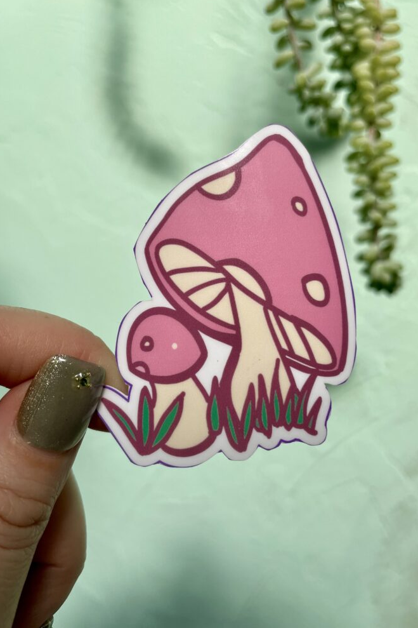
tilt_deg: +0.9
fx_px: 488
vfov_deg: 65.5
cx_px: 237
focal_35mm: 28
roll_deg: +1.0
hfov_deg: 46.3
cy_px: 318
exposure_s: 1/1195
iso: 32
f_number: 1.6
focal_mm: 4.2
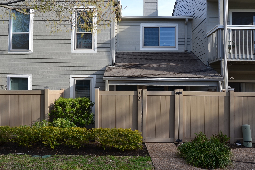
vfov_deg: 43.6
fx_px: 212
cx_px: 128
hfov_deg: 61.9
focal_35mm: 30
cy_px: 85
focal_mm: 20
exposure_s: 1/125
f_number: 5.6
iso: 100
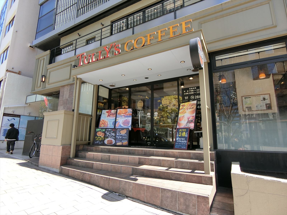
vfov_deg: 68.7
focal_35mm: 19
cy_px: 108
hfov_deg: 84.7
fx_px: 158
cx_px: 144
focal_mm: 4.06
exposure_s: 1/320
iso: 80
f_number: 2.7
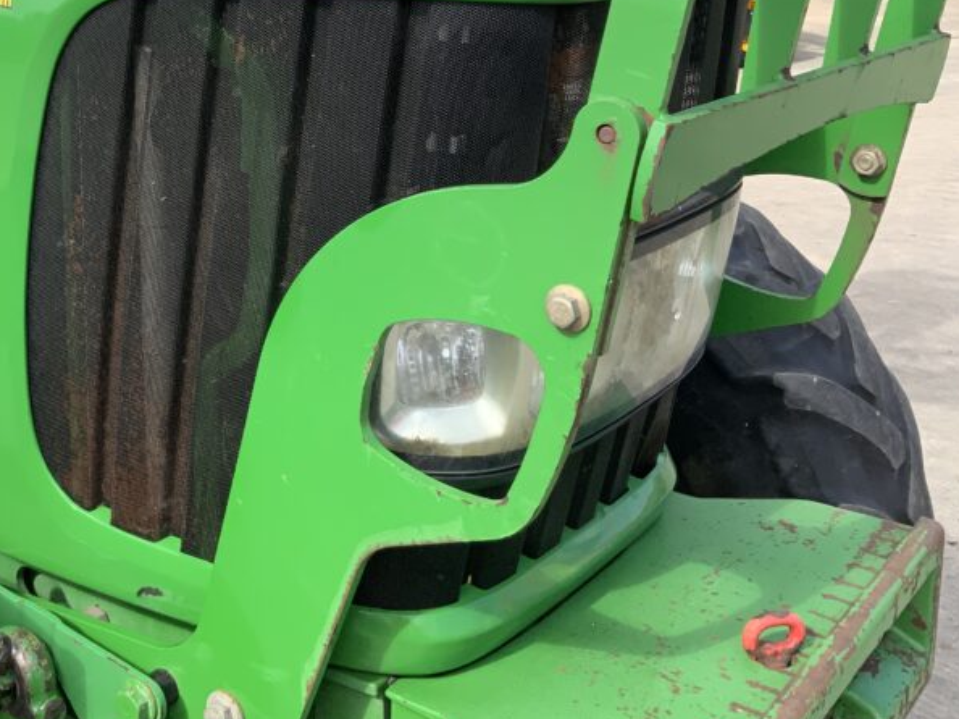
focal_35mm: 50
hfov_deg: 37.0
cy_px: 118
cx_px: 203
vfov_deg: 28.3
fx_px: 1385
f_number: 1.8
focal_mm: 3
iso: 16
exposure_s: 1/674
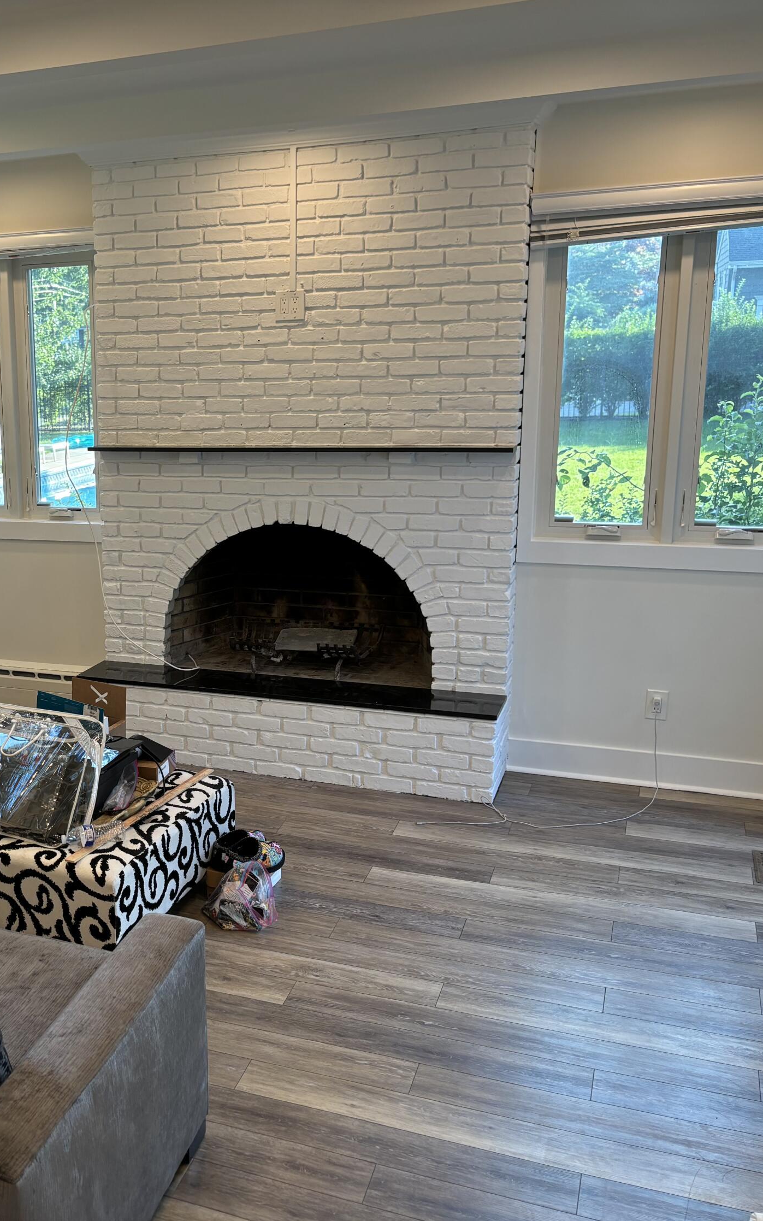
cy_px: 613
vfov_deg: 52.7
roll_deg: +1.9
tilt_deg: -12.6
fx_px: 1231
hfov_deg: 32.6
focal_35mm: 37
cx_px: 70
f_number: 1.6
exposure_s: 1/120
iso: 64
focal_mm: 5.96
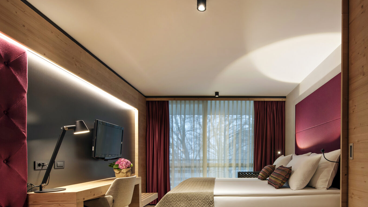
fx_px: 215
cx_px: 232
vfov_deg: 48.6
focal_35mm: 22
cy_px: 166
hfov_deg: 79.6
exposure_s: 2.5
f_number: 11
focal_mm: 14
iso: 100
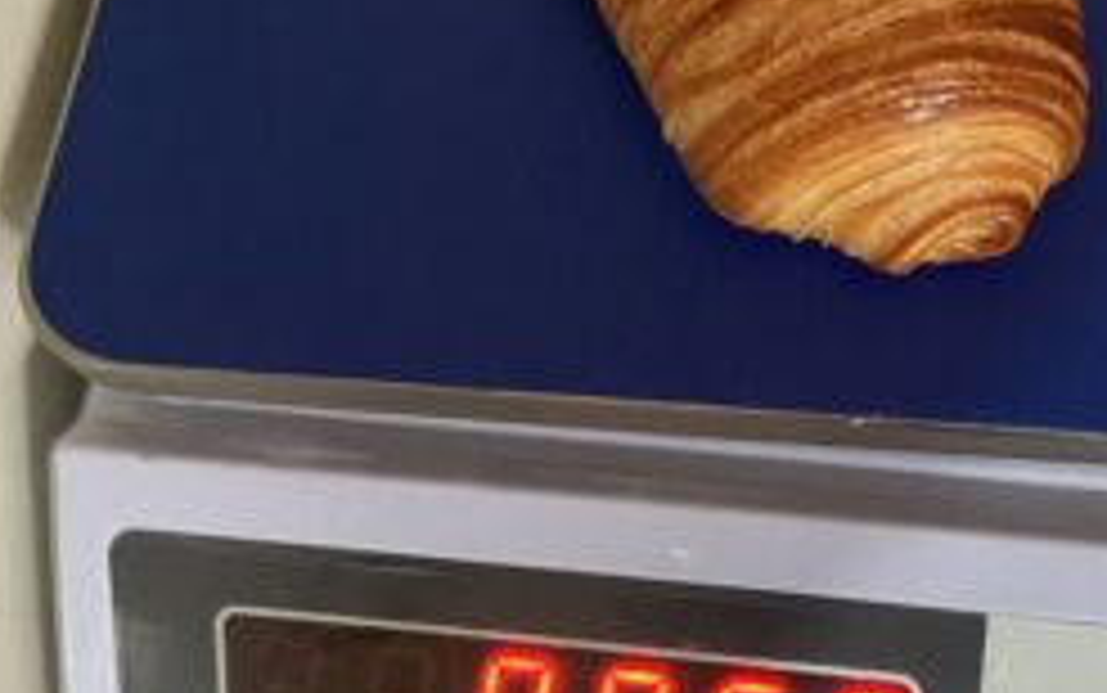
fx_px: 1690
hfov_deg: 35.6
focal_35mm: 56
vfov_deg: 23.0
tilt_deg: -70.4
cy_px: 513
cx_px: 812
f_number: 1.8
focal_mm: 4.25
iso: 500
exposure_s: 1/30
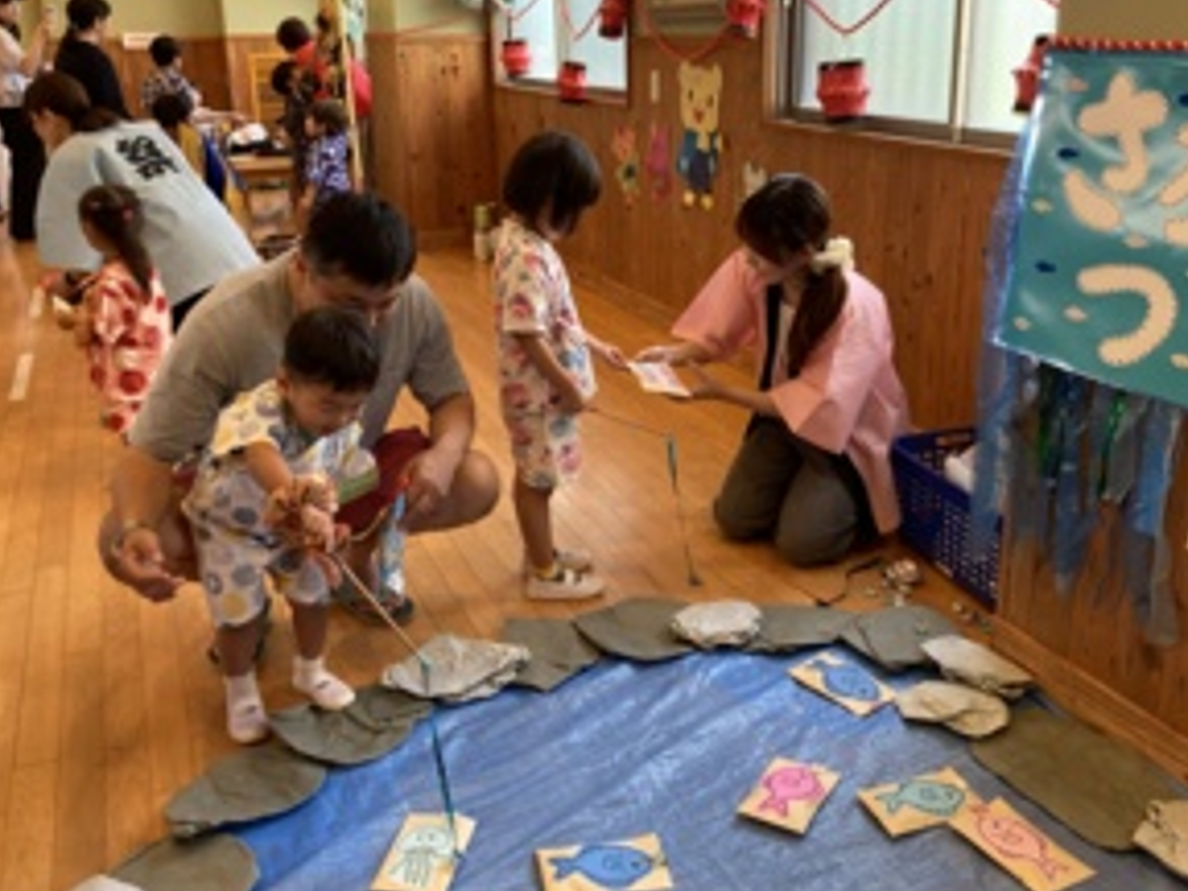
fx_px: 1167
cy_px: 392
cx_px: 615
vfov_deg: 41.7
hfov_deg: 53.9
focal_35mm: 34
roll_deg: +0.4
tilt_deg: -17.7
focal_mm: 3.99
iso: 100
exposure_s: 1/50
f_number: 1.8
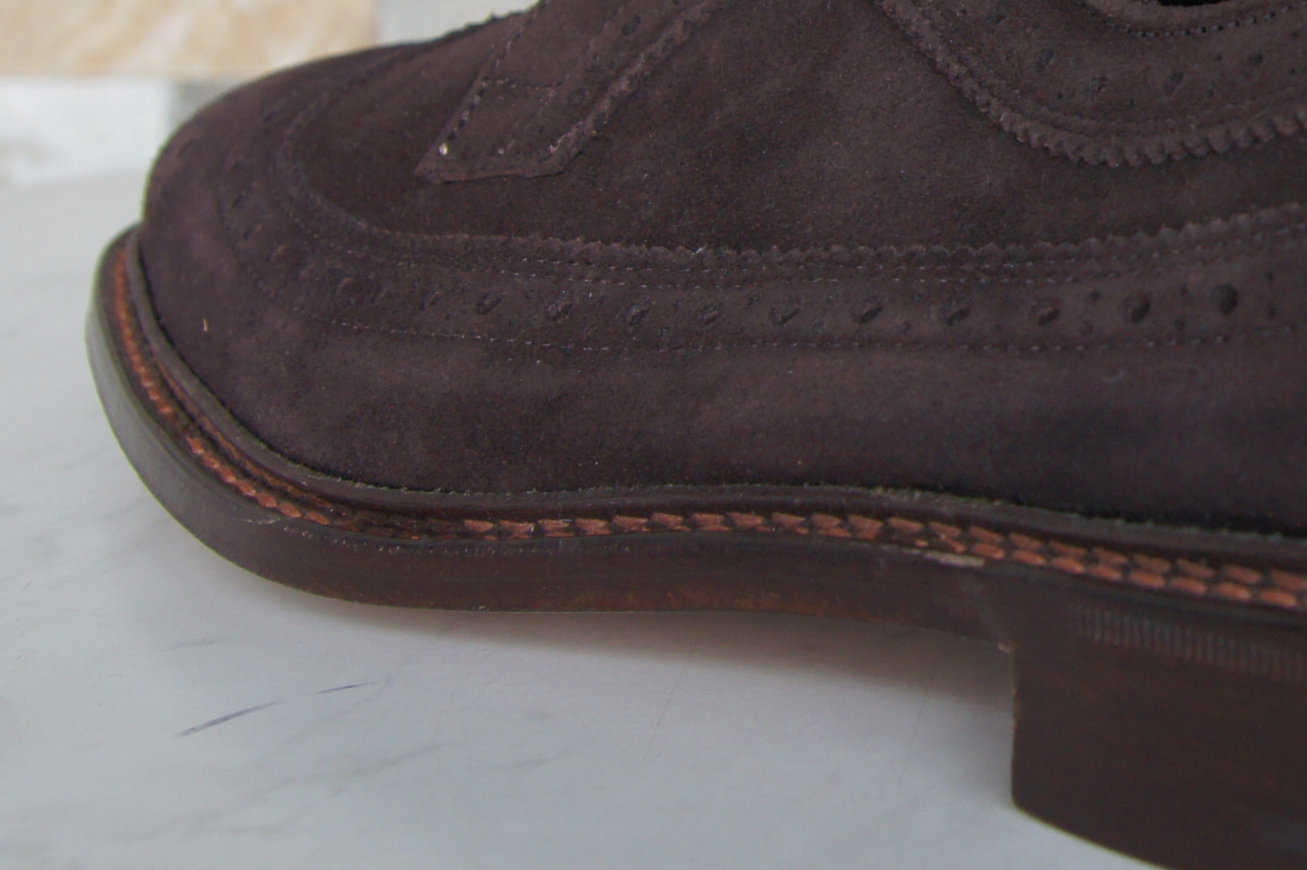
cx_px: 1432
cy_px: -33
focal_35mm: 74
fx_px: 2702
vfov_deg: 17.8
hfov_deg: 25.3
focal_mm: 17
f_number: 5
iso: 200
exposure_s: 1/50
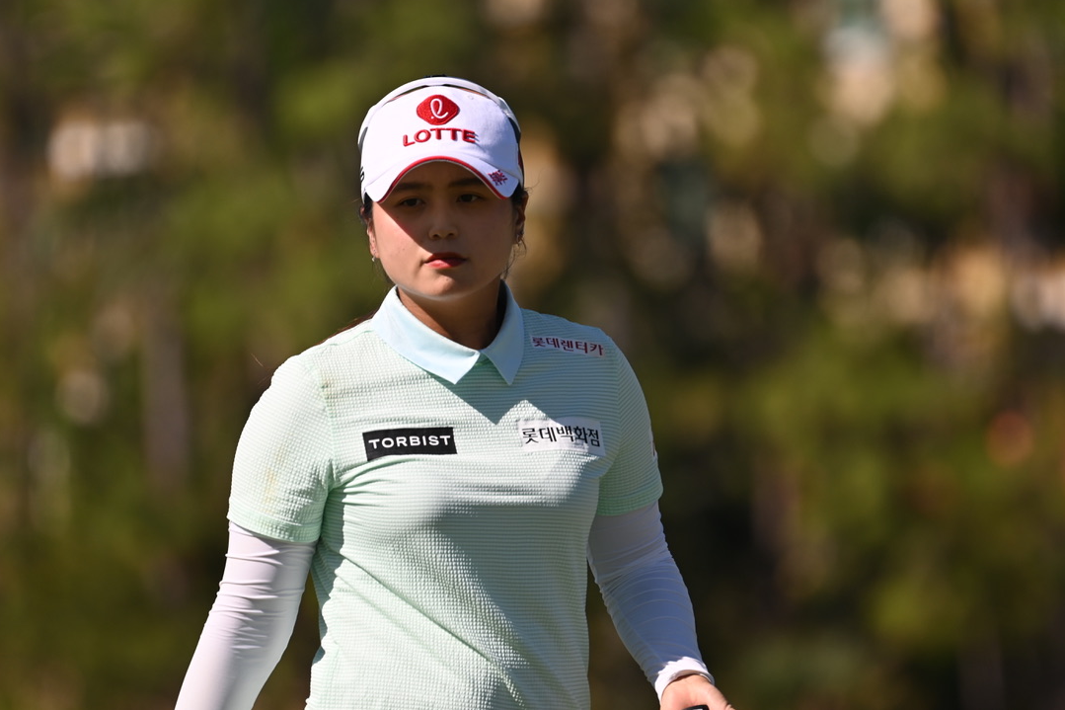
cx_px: 533
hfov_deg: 3.4
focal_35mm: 604
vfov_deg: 2.3
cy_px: 355
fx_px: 17864
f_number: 5.6
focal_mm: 400
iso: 100
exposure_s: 1/800
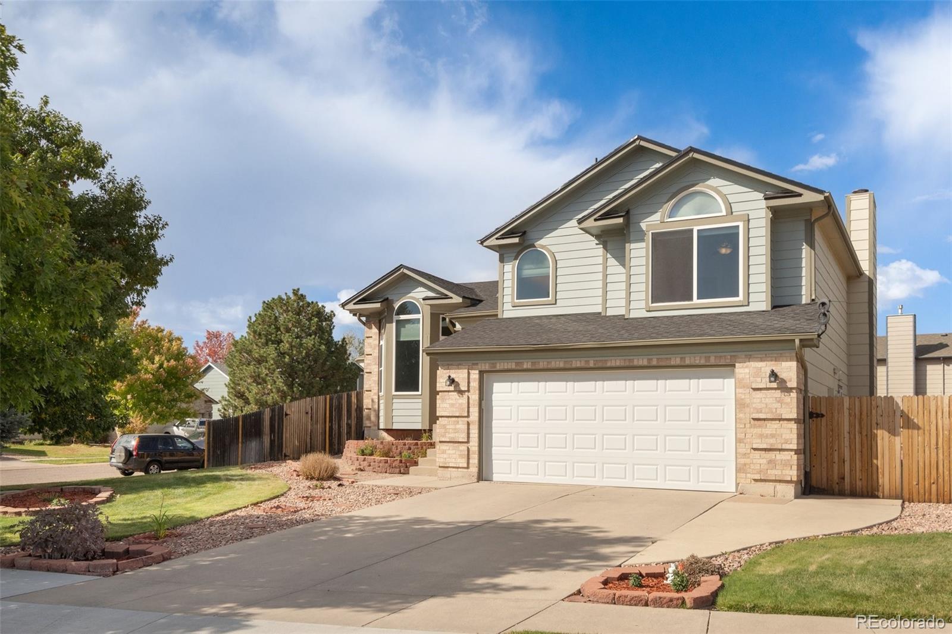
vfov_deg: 43.6
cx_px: 476
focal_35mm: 30
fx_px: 793
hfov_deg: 61.9
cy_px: 317
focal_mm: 30
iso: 1250
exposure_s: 1/1600
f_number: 7.1
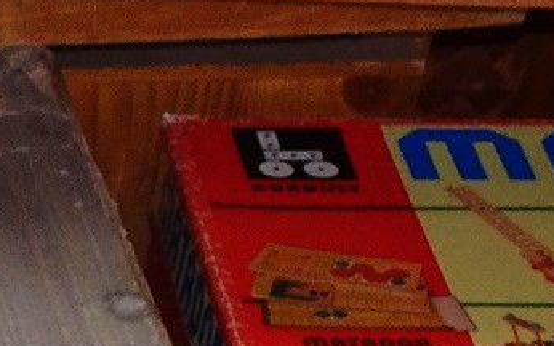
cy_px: 1044
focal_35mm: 198
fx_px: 2988
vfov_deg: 6.1
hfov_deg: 9.6
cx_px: -666
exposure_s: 1/40
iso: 200
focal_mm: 5.61
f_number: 4
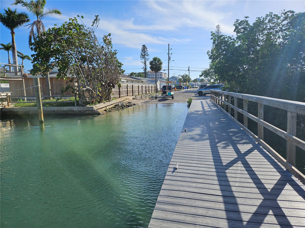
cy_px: 114
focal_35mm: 23
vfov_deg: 58.9
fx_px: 203
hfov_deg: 73.9
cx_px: 152
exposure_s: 1/2503
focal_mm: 5.4
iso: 25
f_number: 1.8
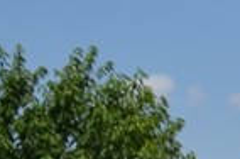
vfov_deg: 5.9
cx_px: 752
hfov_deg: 8.0
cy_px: 450
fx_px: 1437
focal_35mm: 216
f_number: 11
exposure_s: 1/250
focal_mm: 20
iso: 100
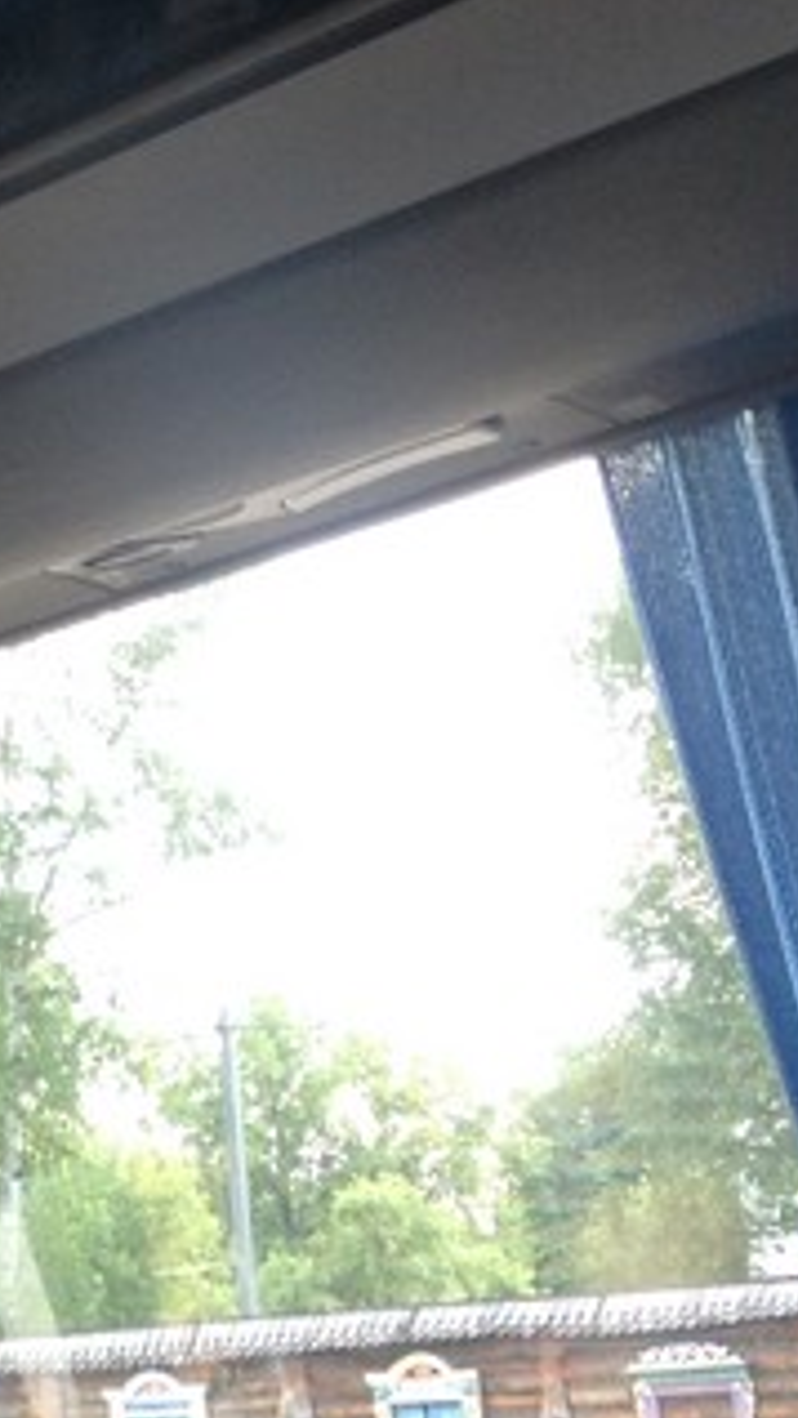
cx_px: -1052
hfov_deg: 9.2
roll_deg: +2.0
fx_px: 4512
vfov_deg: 17.7
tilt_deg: +3.8
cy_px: 1084
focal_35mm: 120
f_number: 2.4
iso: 50
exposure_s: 1/20
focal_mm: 4.28
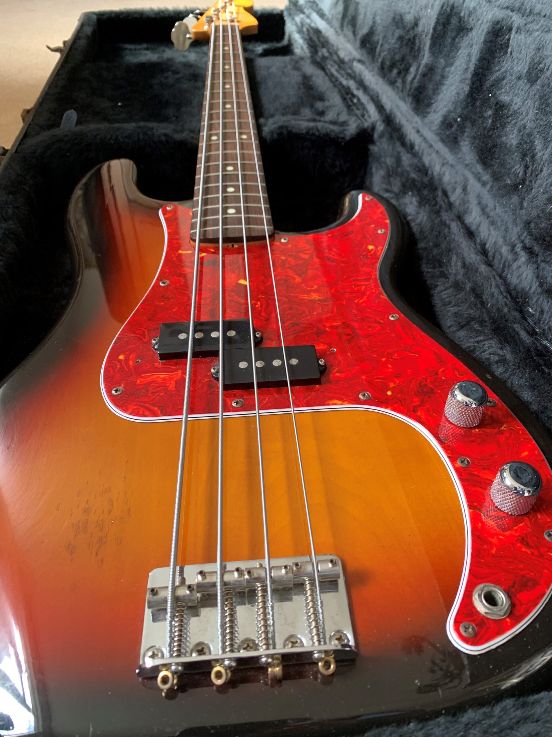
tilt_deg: -42.3
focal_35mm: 26
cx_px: 276
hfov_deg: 53.1
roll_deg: +3.3
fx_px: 553
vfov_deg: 67.3
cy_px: 368
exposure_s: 1/60
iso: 125
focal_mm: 4.25
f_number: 1.8
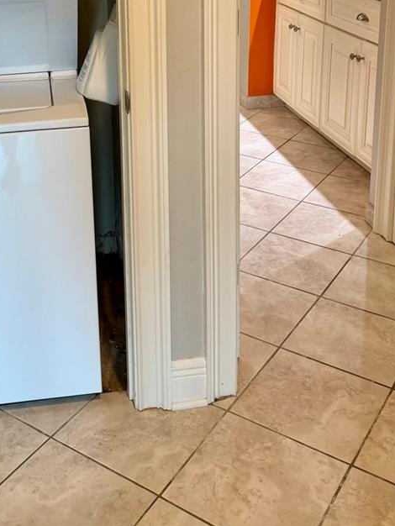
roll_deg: +2.1
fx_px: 699
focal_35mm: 46
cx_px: 118
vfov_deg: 38.6
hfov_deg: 31.2
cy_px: 59
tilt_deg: -11.2
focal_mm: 6.76
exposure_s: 1/120
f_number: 1.78
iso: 200
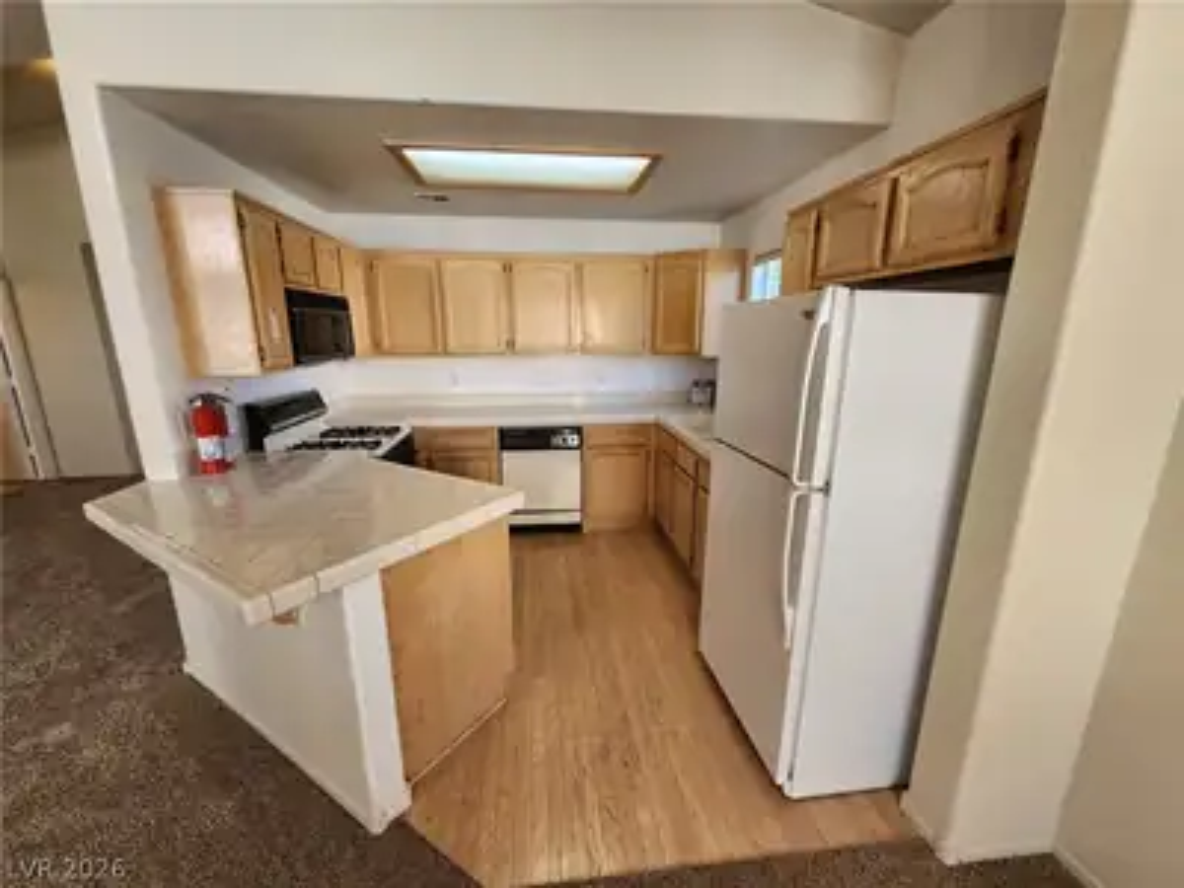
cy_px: 444
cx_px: 592
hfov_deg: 106.2
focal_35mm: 13
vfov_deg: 89.9
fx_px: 445
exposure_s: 1/60
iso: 80
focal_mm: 2.2
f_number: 2.2
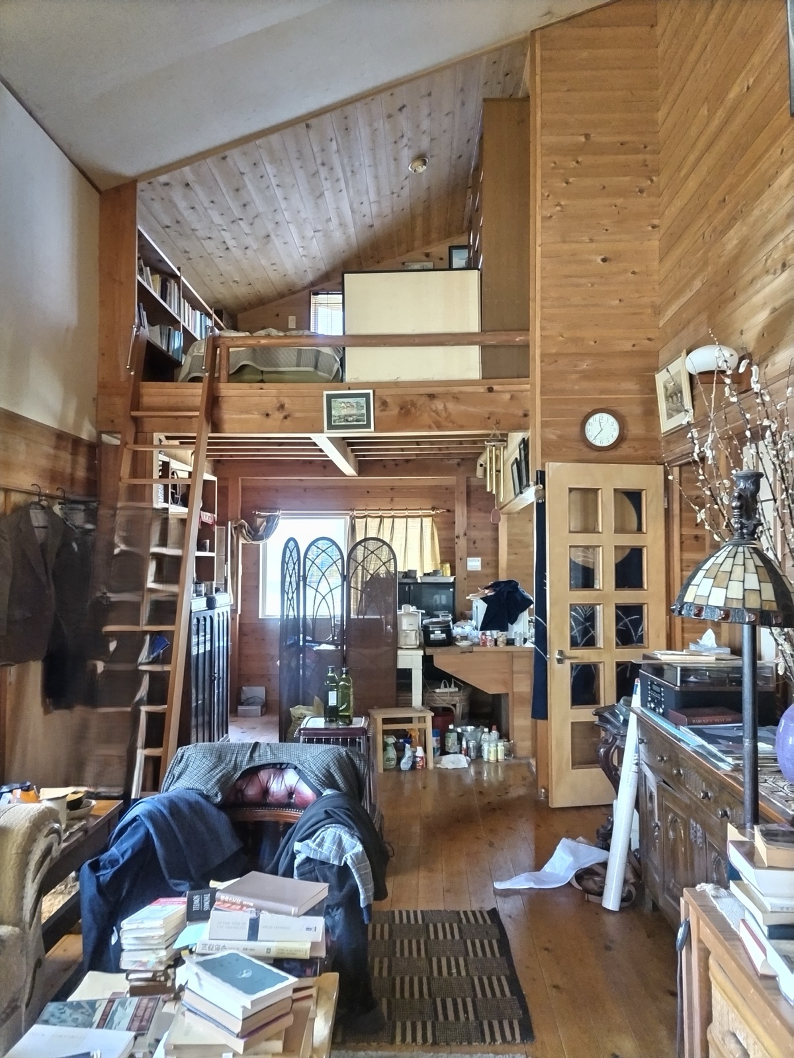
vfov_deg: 67.3
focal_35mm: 26
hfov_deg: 53.1
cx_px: 397
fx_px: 795
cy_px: 529
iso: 1410
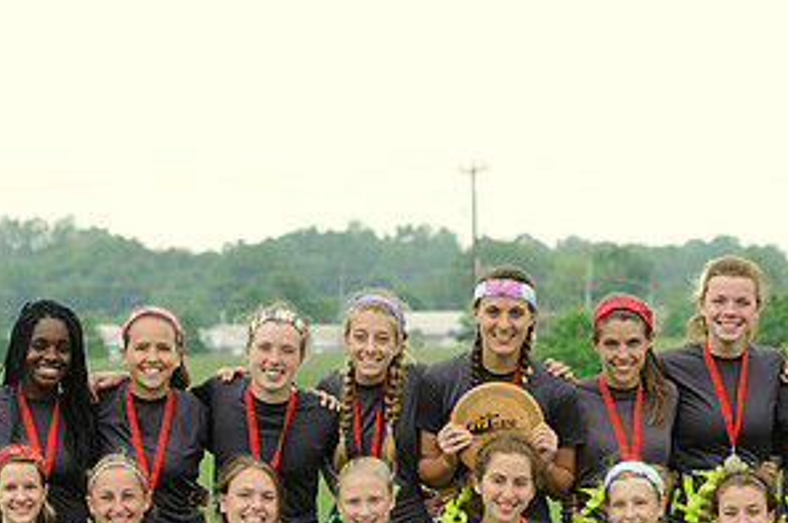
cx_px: 626
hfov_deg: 10.0
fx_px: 4480
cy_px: 447
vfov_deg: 6.7
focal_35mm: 205
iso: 400
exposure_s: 1/400
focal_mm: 70
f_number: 4
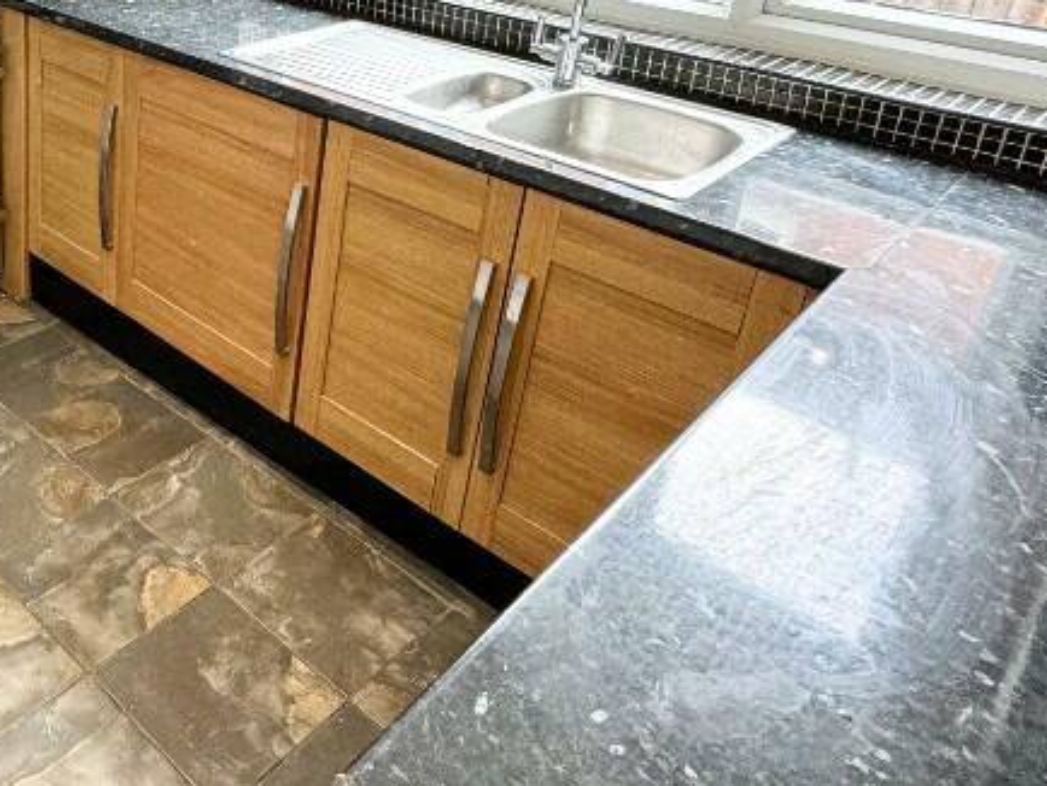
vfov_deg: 40.5
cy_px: 113
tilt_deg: -19.5
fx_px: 999
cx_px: 80
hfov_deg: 48.6
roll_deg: -0.8
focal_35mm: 33
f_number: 2.2
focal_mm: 2.22
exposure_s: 1/99
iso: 125
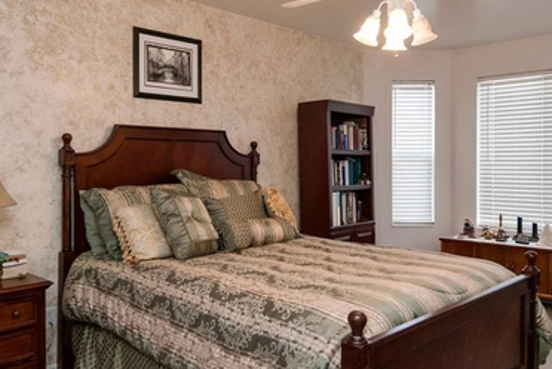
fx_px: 476
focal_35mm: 31
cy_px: 221
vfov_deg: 42.2
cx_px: 263
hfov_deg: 60.2
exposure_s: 1/60
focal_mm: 12
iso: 200
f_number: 5
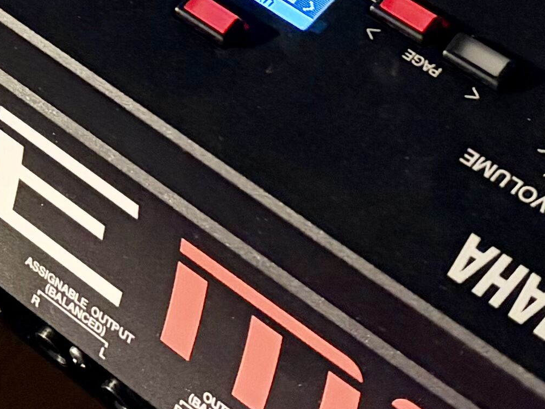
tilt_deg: -45.3
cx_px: -1
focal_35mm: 148
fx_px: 2331
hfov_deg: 13.2
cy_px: -368
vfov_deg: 9.5
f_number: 1.6
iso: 500
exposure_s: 1/33
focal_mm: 5.96
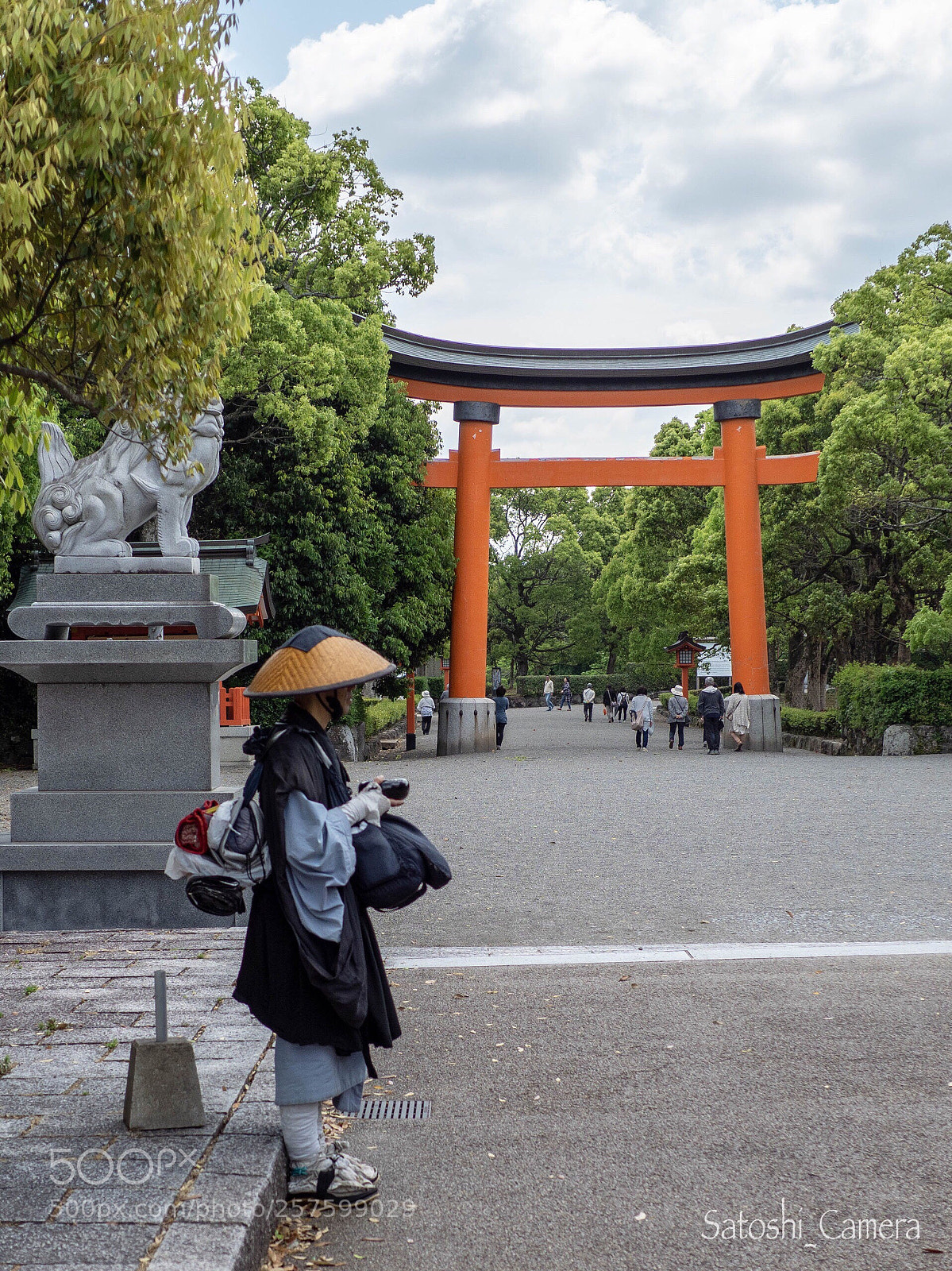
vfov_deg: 38.2
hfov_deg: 29.1
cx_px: 476
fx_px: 1834
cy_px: 636
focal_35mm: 50
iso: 200
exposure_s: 1/1250
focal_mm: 25
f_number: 2.8
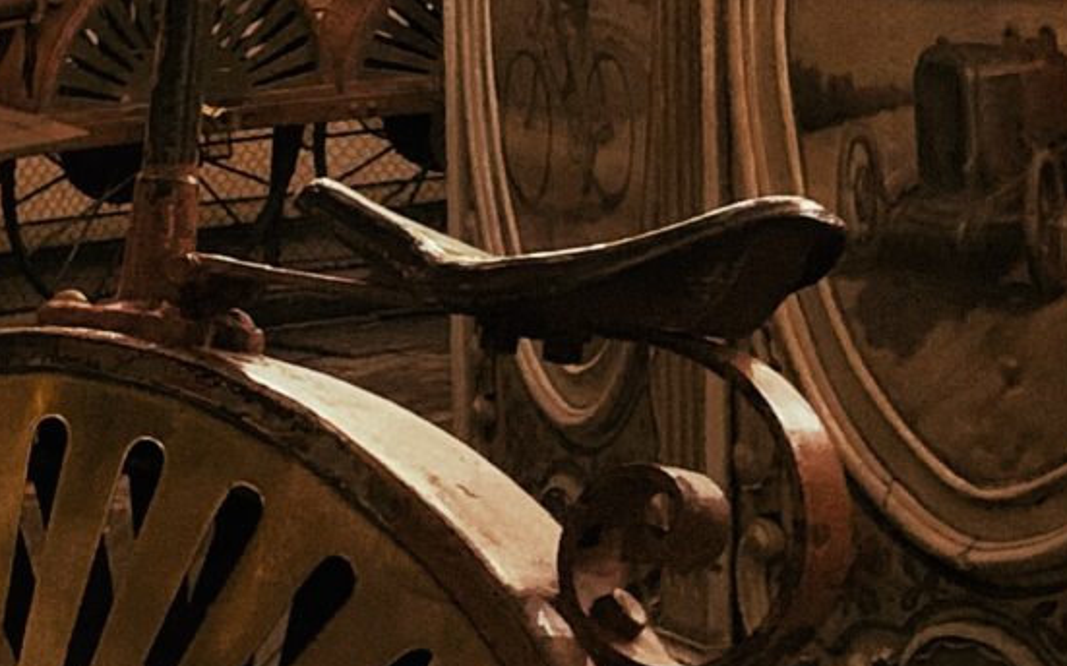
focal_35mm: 128
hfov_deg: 16.1
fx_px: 3721
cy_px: 246
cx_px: 134
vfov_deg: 10.2
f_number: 1.8
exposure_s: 1/25
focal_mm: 4.25
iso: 800
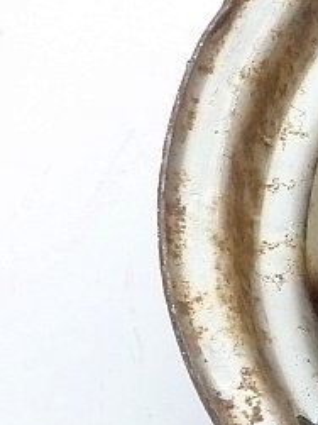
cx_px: 762
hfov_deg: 11.4
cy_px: 279
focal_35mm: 108
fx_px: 1324
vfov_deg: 18.2
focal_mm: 4.7
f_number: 3.4
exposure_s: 1/25
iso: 400
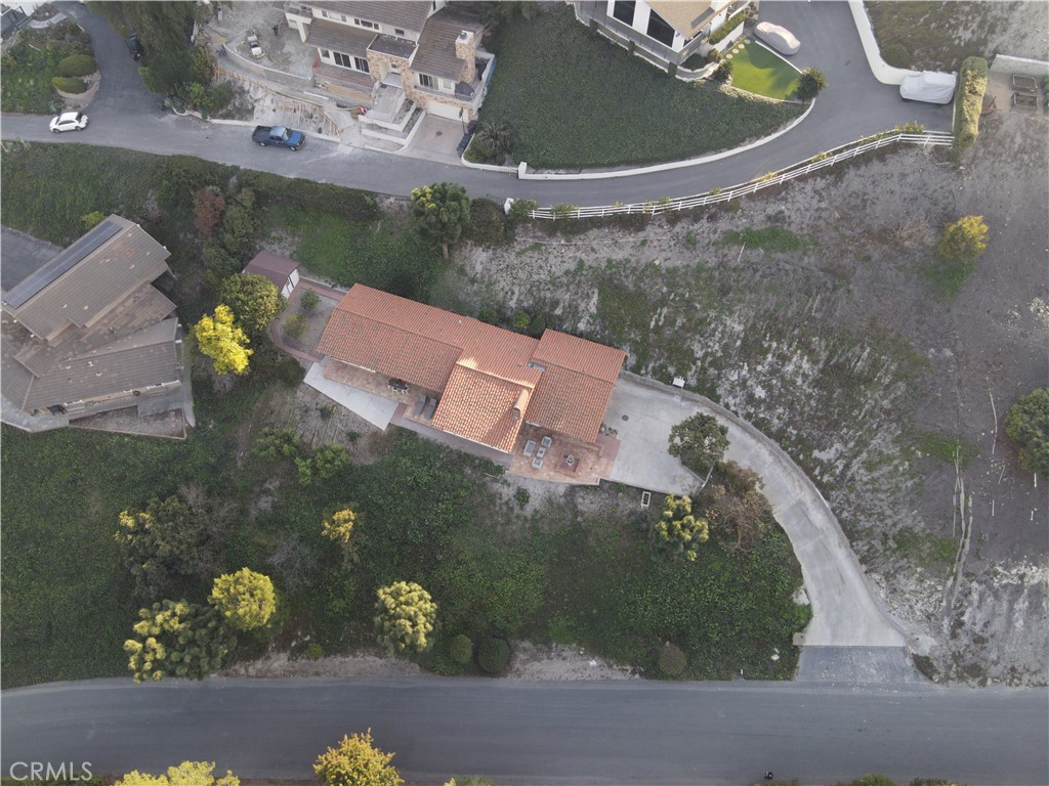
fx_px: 727
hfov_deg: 71.6
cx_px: 524
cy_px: 393
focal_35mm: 24
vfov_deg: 56.8
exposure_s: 1/12.5
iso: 200
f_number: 2.8
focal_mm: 4.5
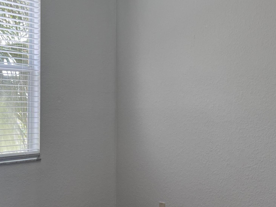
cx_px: 145
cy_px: 97
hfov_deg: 37.5
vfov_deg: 28.6
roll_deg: +0.5
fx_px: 407
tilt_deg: +2.0
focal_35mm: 51
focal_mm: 5.1
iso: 80
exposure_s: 1/120
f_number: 1.6
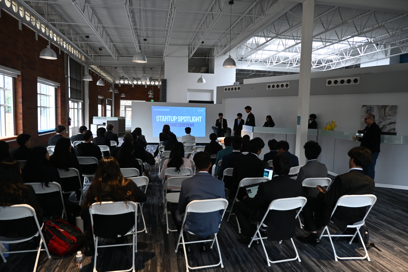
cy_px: 136
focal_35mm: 26
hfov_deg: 68.9
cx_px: 204
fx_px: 297
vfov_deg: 49.1
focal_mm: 17.5
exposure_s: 1/125
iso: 900
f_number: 3.5
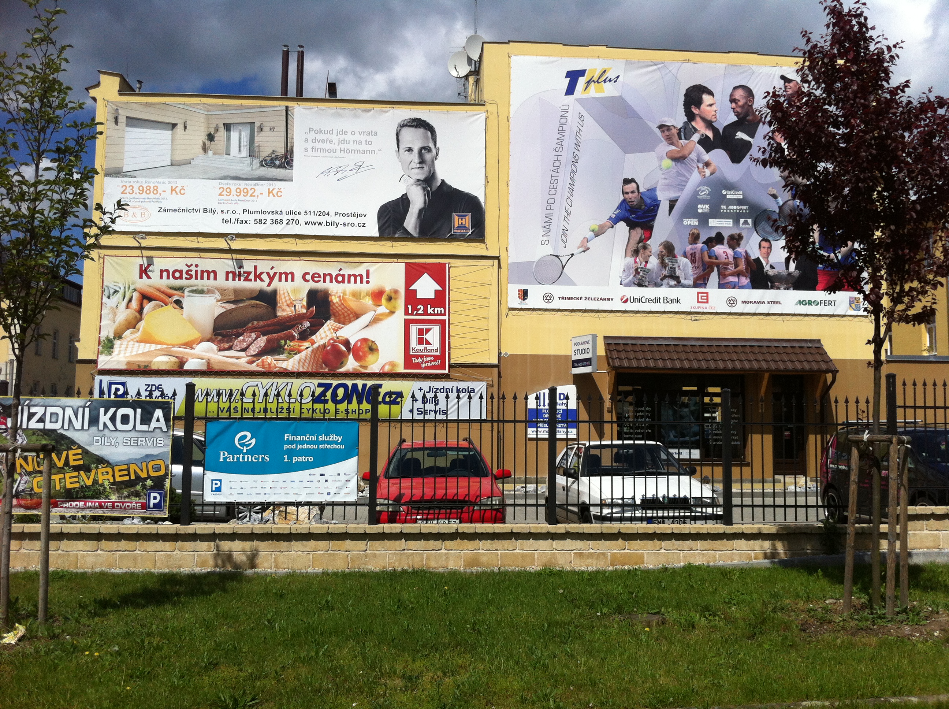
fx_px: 958
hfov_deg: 52.7
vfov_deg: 40.6
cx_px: 474
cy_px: 354
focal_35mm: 35
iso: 80
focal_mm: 3.85
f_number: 2.8
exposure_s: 1/3352
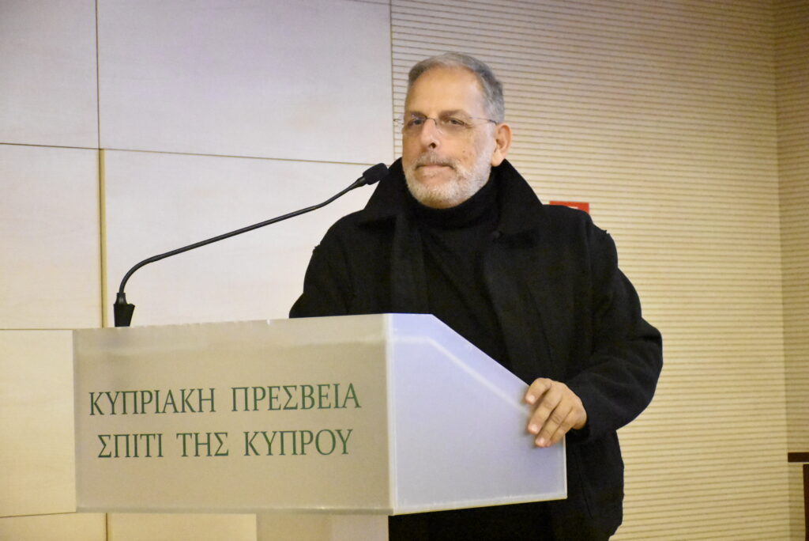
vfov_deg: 13.1
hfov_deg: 19.4
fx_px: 2361
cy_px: 270
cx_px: 404
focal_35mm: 105
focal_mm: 70
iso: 25600
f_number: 5
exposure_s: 1/250
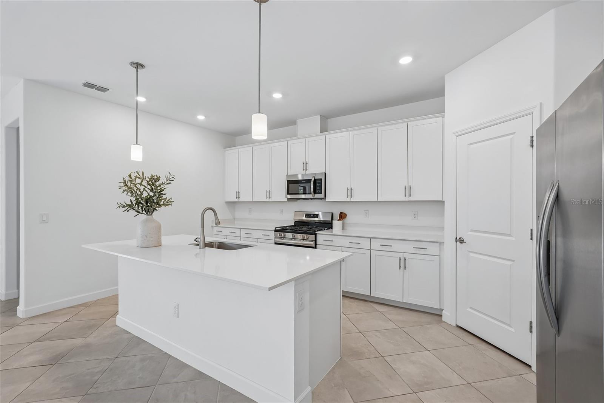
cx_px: 302
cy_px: 202
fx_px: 268
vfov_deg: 73.7
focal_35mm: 16
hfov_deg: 96.7
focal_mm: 16
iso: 400
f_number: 8
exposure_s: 1/30
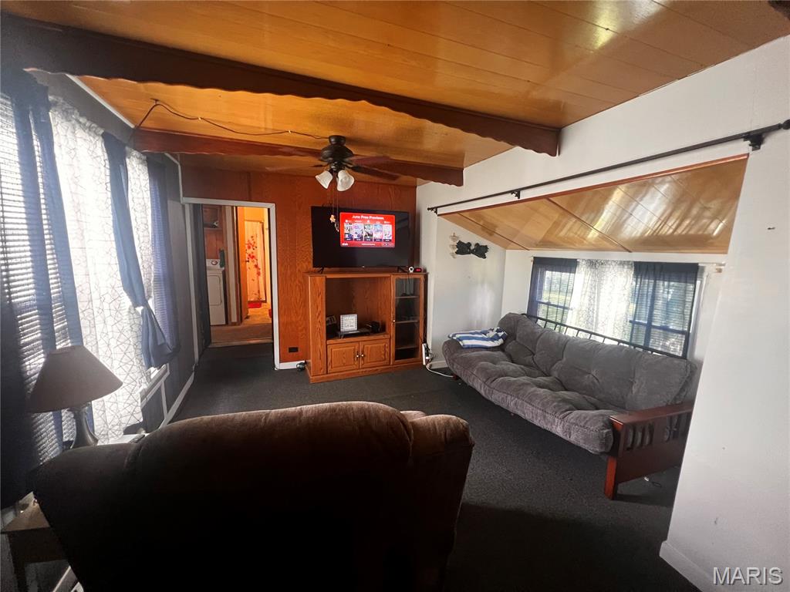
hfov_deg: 106.2
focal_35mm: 13
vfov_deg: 89.9
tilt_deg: -7.6
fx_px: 297
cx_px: 395
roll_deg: -1.7
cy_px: 296
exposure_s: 1/60
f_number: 1.8
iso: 500
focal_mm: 1.57
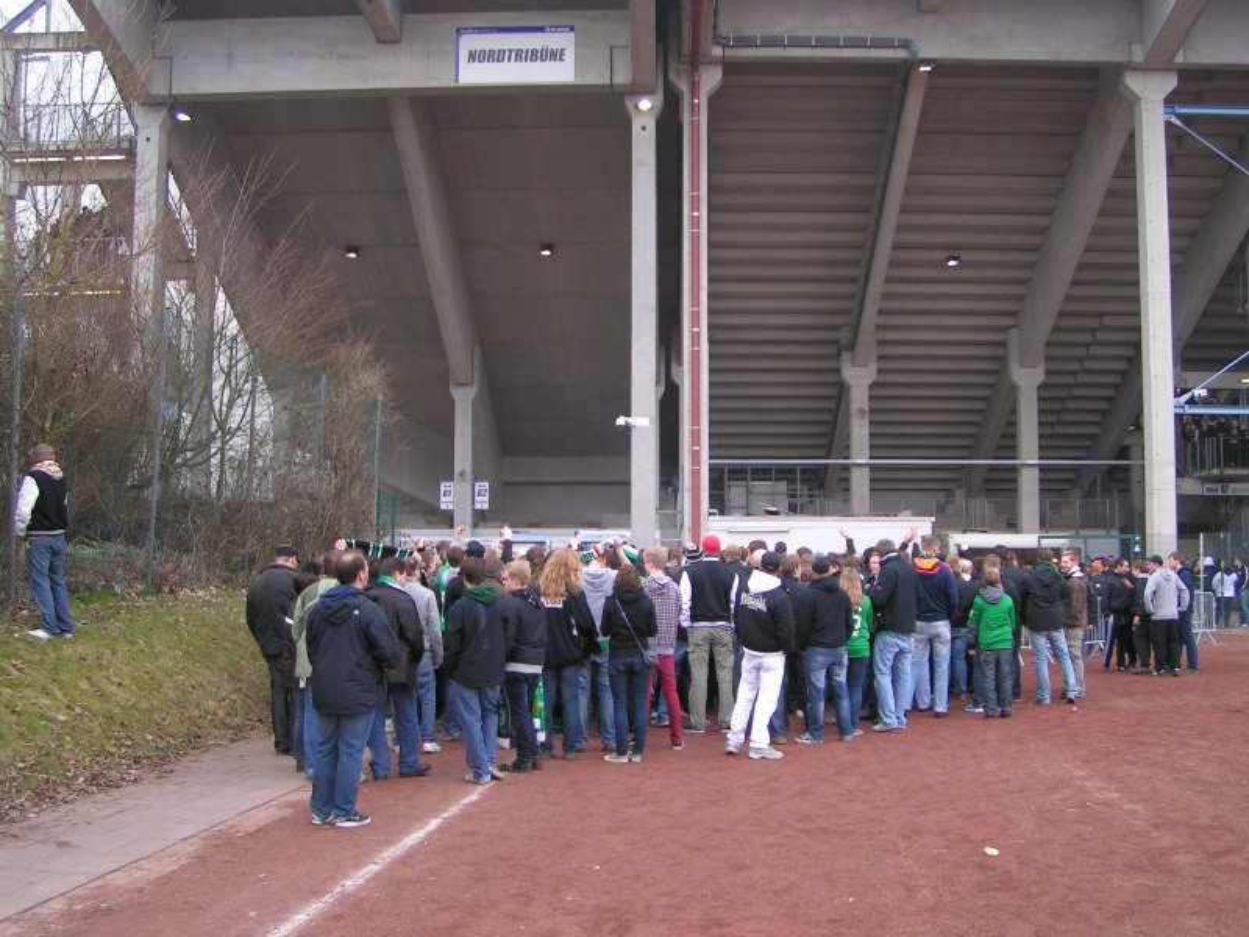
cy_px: 468
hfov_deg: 49.0
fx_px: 1371
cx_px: 624
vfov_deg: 37.7
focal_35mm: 38
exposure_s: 1/200
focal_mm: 5.8
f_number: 2.8
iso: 50
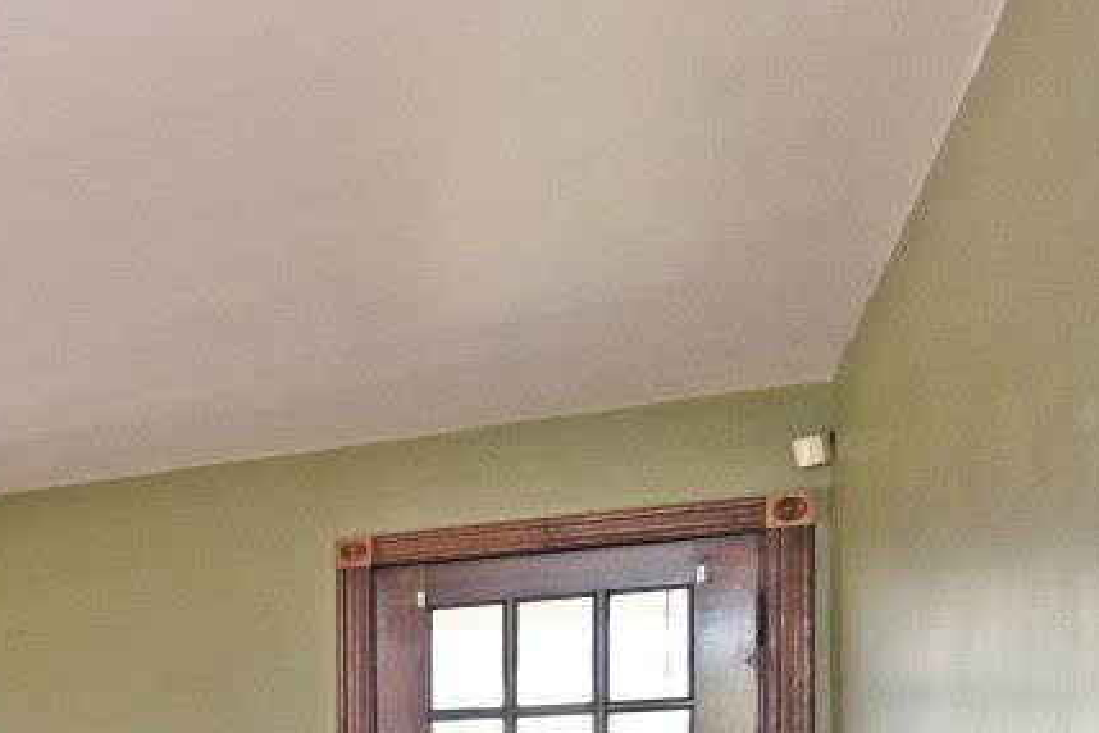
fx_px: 1496
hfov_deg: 24.0
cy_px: 825
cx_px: -776
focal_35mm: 49
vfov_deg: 25.3
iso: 200
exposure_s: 1/100
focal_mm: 14
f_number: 5
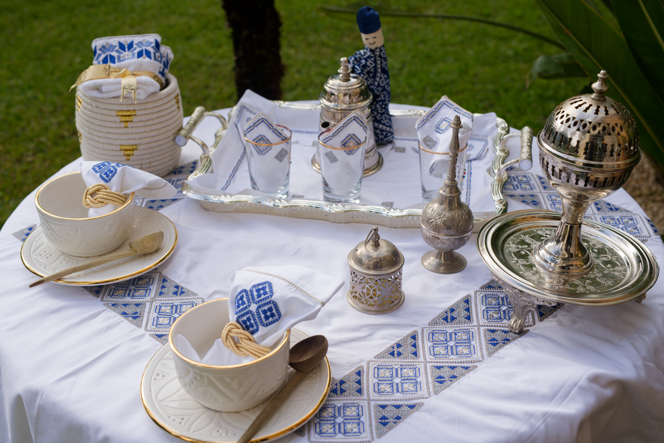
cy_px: 222
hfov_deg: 39.6
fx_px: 922
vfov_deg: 27.0
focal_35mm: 50
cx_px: 332
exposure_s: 1/400
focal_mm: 50
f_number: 5.6
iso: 200
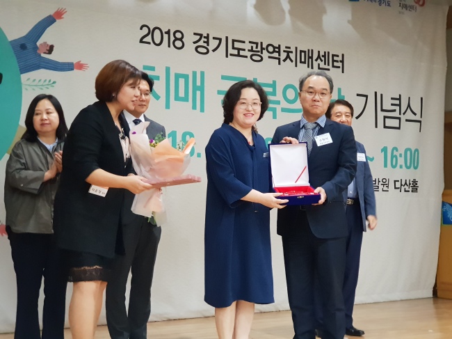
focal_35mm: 52
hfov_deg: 36.8
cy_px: 170
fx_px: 679
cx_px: 226
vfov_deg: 28.0
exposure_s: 1/30
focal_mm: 6
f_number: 2.4
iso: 500
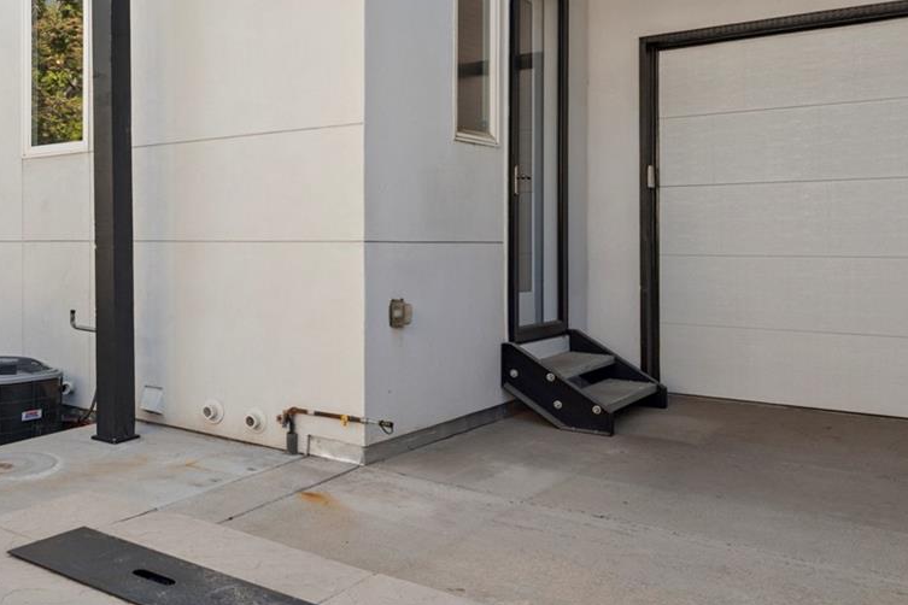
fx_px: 857
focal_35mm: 34
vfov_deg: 38.8
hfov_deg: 52.8
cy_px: 248
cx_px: 205
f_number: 8
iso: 400
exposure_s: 1/100
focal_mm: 16
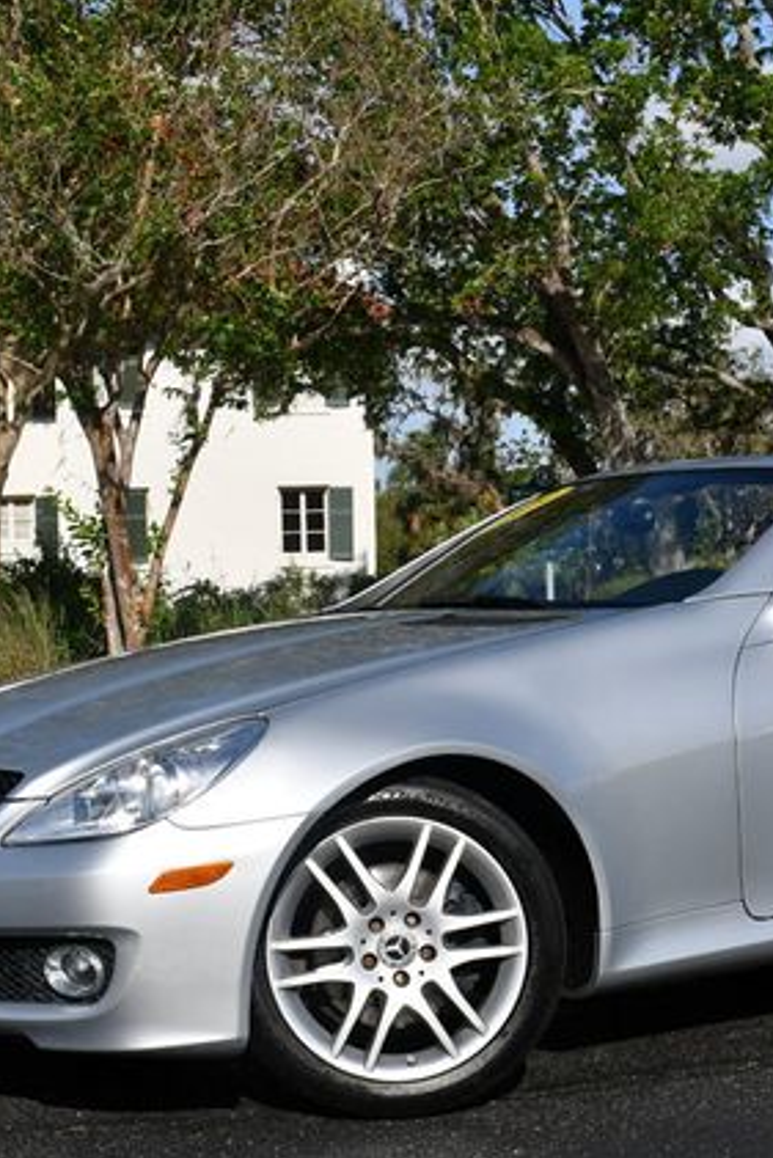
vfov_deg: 27.7
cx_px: 583
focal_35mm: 73
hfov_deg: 18.6
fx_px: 2349
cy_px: 586
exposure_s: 1/400
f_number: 10
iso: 100
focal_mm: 24
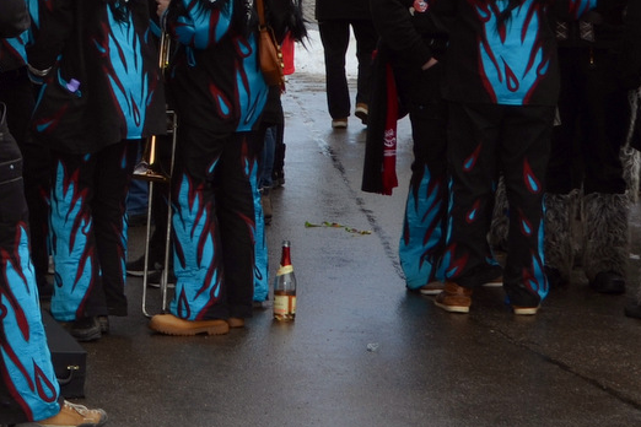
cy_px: -100
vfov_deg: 9.2
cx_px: -90
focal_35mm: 147
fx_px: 2617
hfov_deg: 13.6
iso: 100
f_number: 8
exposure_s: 1/200
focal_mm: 32
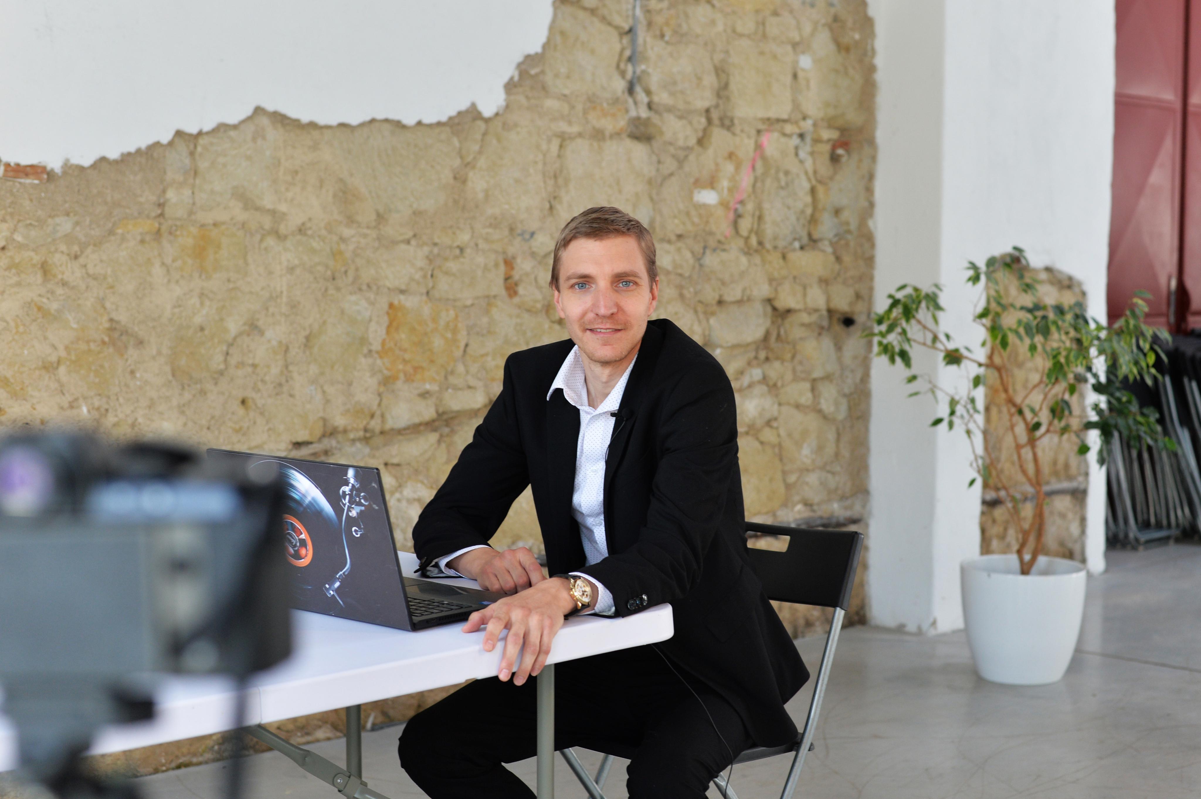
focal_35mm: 50
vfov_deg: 27.0
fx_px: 1667
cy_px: 400
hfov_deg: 39.6
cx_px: 600
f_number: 3.5
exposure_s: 1/250
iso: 800
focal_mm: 50
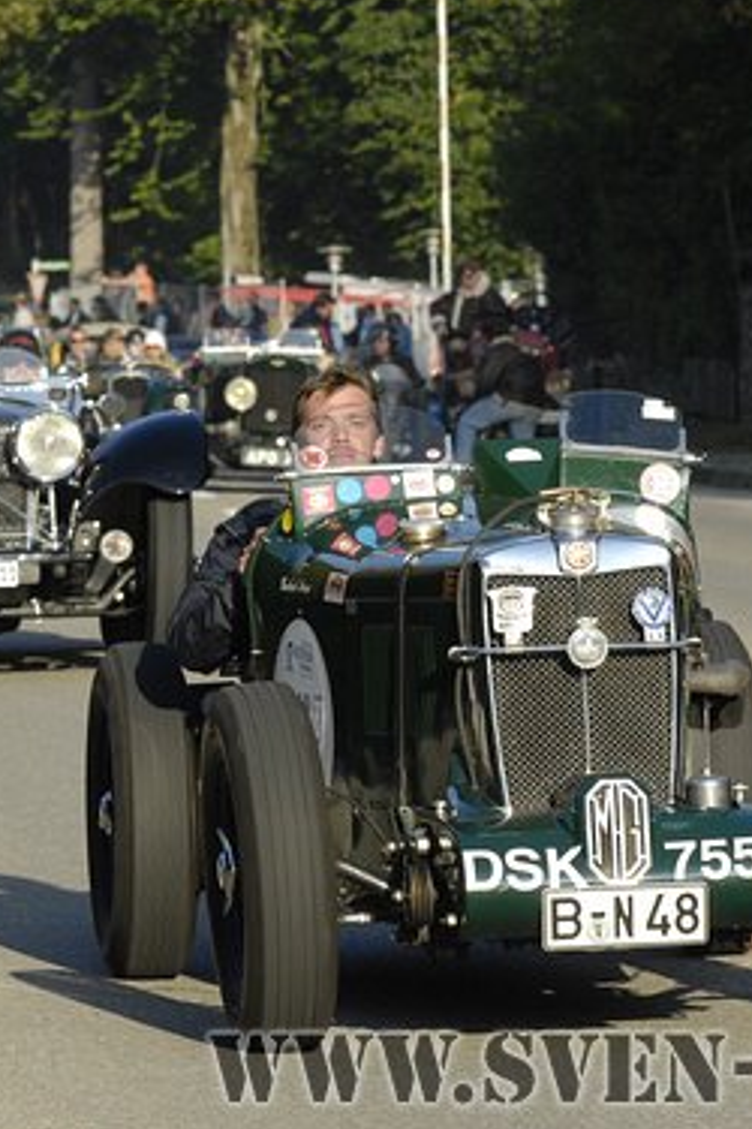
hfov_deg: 4.1
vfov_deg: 6.2
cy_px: 583
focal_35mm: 335
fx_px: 10490
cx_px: 430
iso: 320
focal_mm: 135
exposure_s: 1/200
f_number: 11
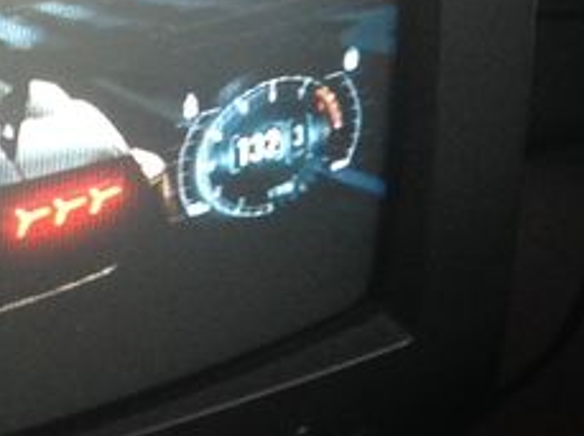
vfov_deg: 9.7
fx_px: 2577
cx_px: 393
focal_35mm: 153
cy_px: 101
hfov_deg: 12.9
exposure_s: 1/15
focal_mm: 4.28
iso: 160
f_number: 2.4
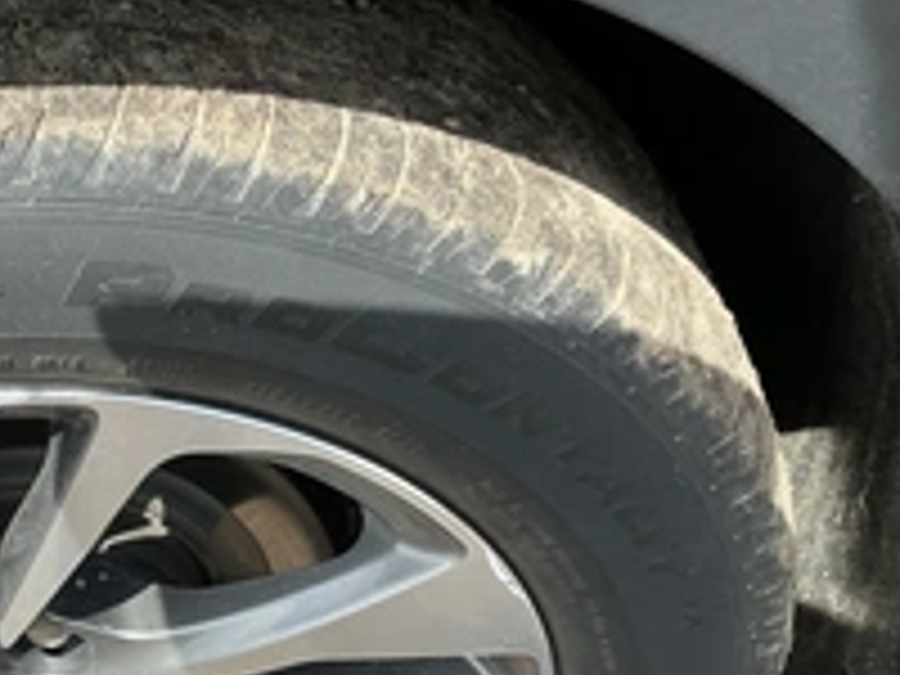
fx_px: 1456
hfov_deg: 32.3
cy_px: 536
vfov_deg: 25.7
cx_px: 54
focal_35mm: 56
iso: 25
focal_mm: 3
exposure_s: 1/504
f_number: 1.8
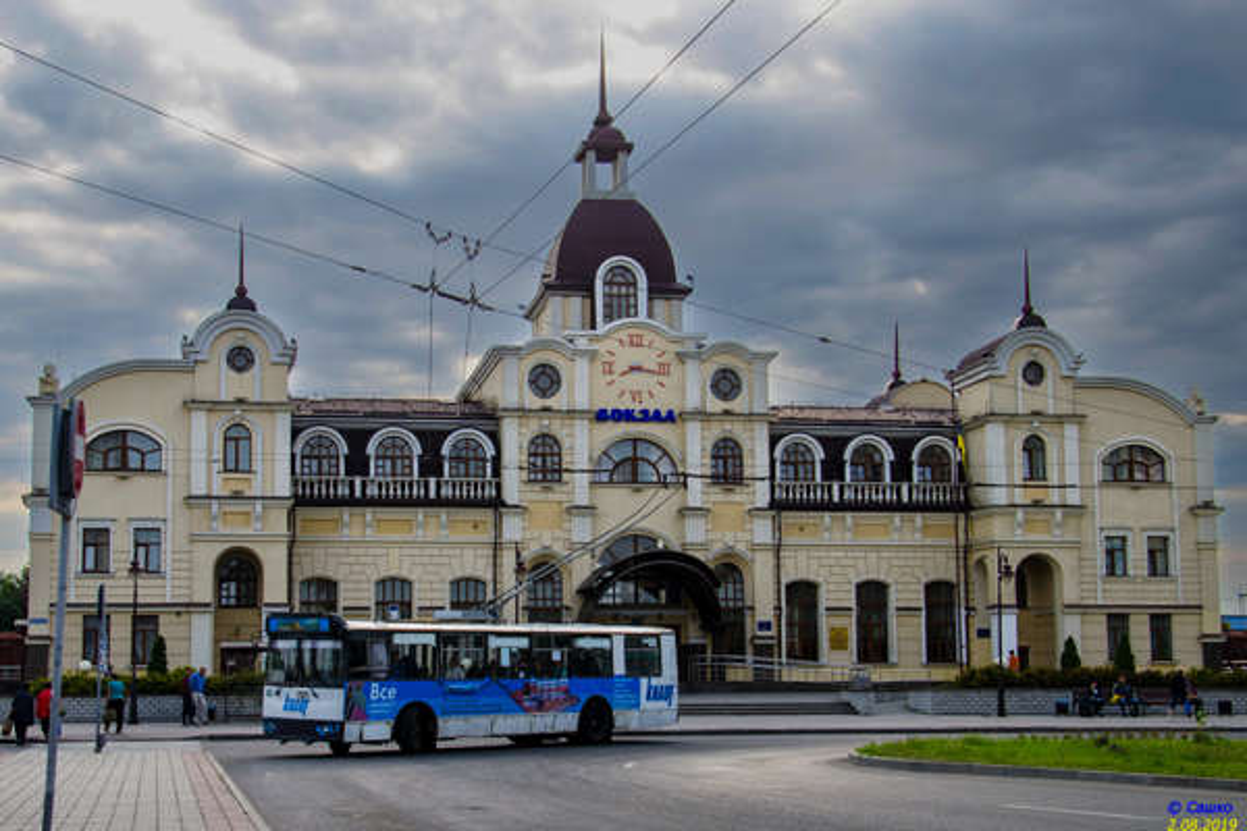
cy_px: 416
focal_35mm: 45
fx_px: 1559
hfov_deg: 43.6
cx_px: 624
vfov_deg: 29.9
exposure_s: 1/320
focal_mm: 30
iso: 200
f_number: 7.1
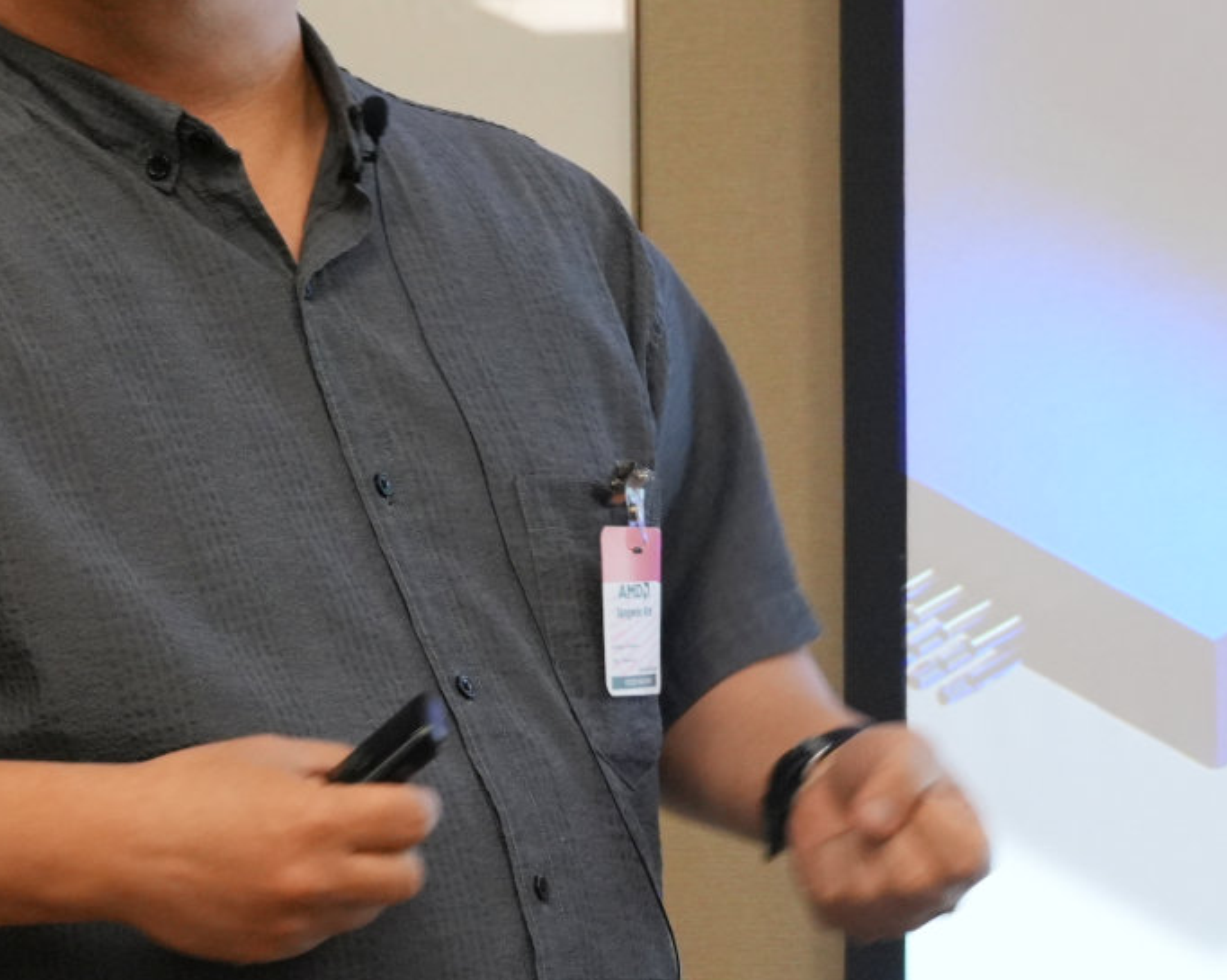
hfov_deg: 14.0
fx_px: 4969
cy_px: 232
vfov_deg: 11.2
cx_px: 140
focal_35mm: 137
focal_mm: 51
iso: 1600
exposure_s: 1/80
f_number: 5
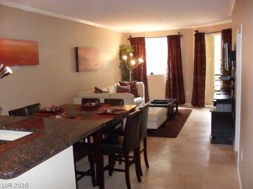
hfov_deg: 52.6
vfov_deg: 40.7
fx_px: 256
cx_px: 126
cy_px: 94
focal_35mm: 35
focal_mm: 6.3
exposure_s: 1/45
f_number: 3
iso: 320
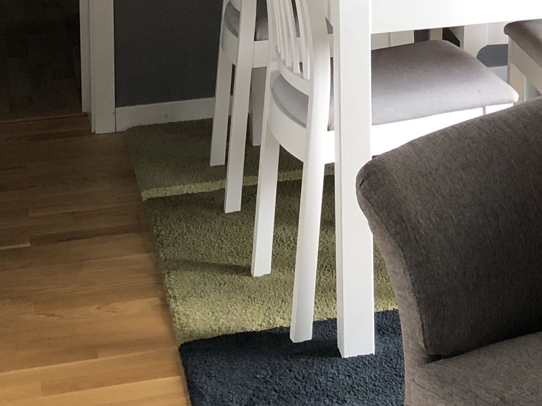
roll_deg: -0.2
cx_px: 522
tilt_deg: -4.8
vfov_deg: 13.6
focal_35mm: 102
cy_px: -220
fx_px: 1597
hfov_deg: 18.8
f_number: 1.8
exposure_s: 1/30
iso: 40
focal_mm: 3.99
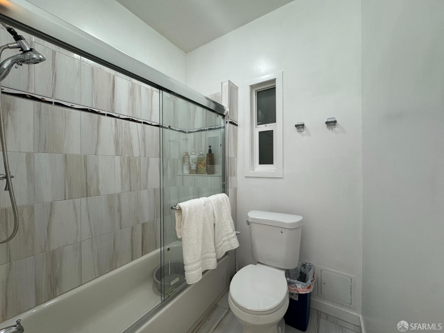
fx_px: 180
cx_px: 222
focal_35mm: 14
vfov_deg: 85.7
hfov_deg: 102.1
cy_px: 166
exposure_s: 1/120
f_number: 2.2
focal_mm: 2.22
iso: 200
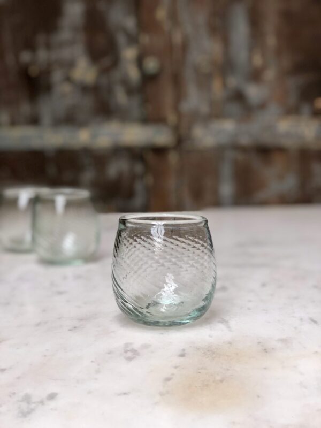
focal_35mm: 57
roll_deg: +2.4
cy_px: 214
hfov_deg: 25.7
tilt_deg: -7.9
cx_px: 160
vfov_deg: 33.8
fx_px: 705
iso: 80
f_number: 2.8
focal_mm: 6.6
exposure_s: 1/30
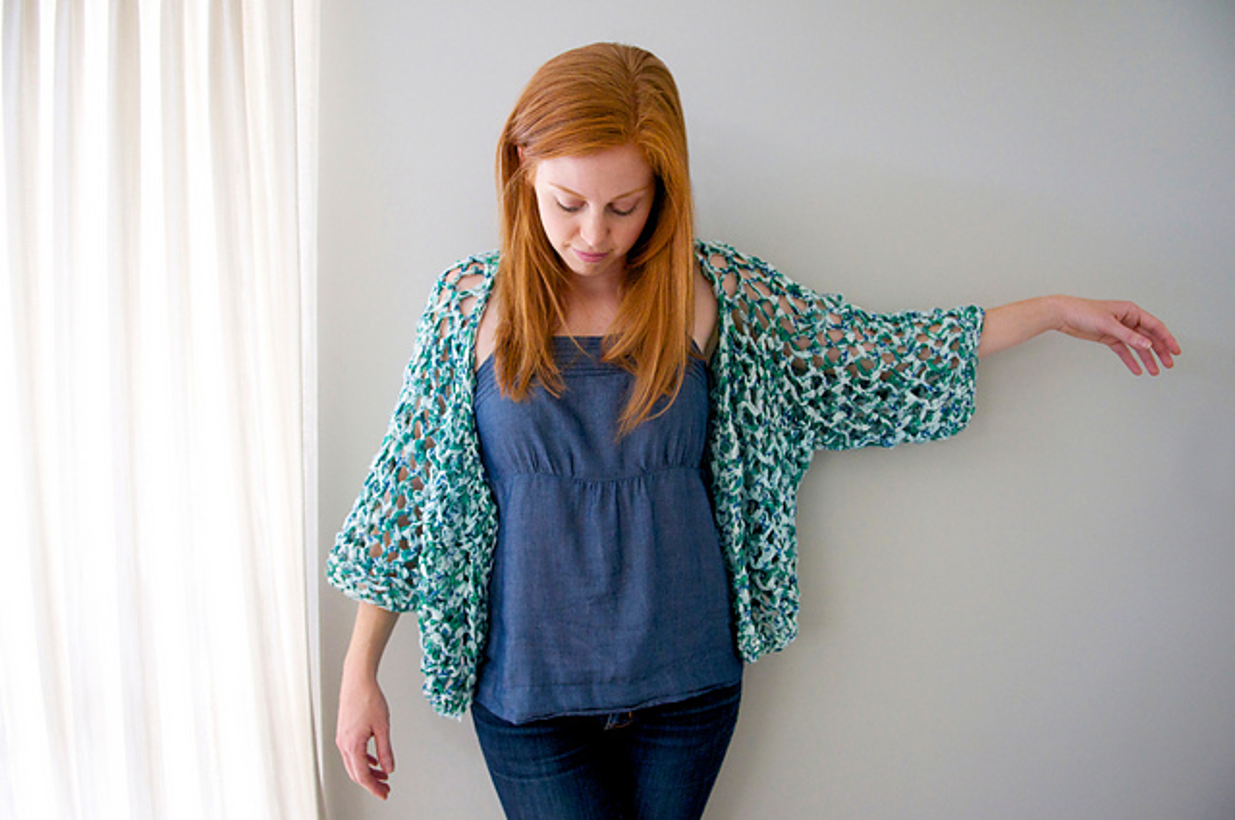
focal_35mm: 26
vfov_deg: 50.3
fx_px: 874
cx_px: 618
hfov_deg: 70.5
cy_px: 410
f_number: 2.8
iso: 800
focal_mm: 17
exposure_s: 1/250
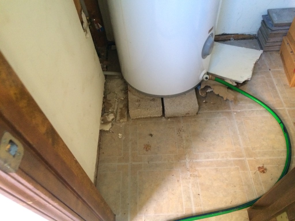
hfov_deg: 61.7
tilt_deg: -53.8
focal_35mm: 29
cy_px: 110
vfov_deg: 48.2
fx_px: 247
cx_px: 148
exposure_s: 1/20
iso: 320
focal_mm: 4.15
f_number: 2.2
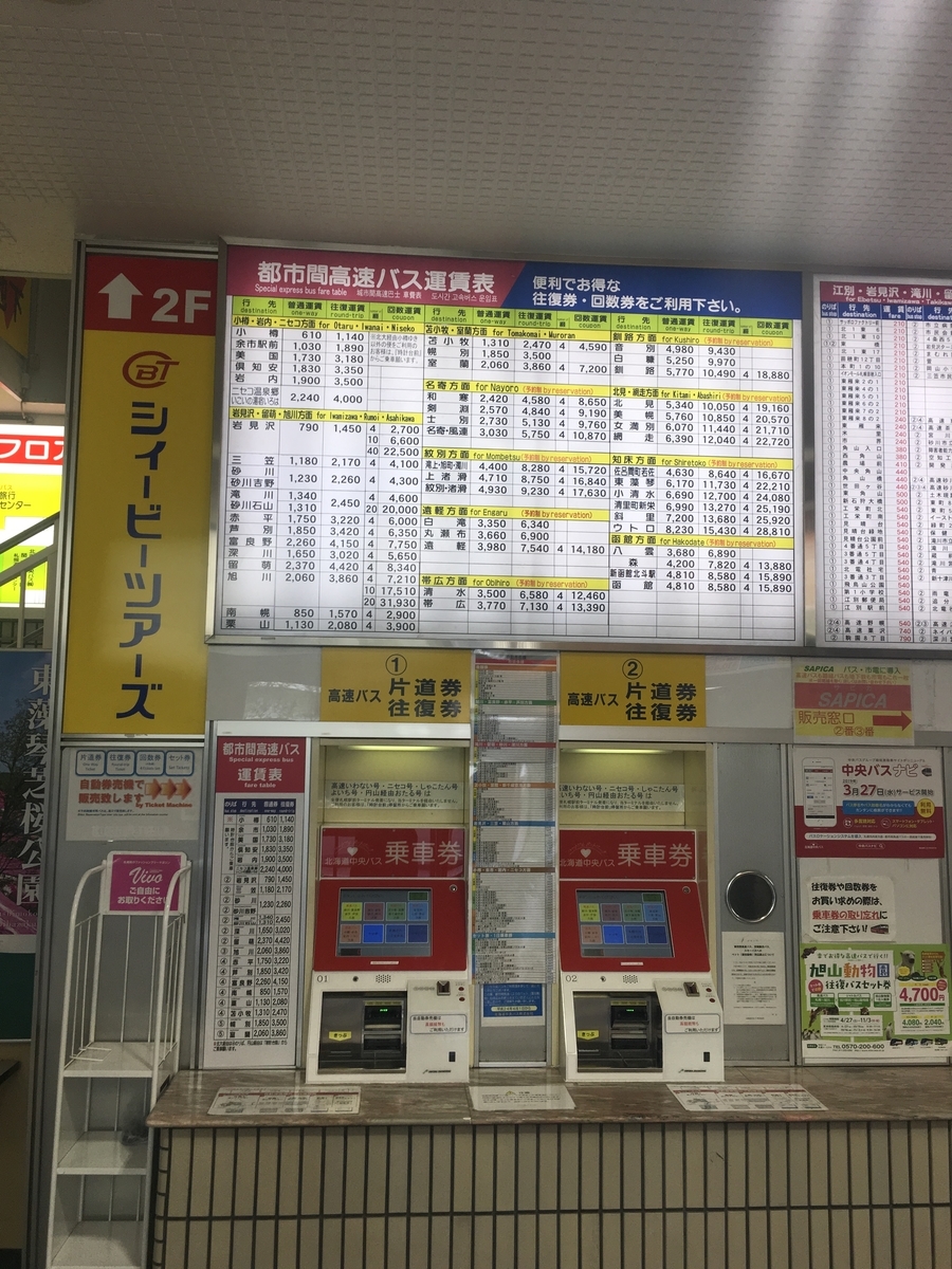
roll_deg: -0.6
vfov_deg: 61.7
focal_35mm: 29
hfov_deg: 48.2
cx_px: 476
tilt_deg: +5.7
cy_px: 634
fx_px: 1063
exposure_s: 1/120
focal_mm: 4.15
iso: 40
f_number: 2.2
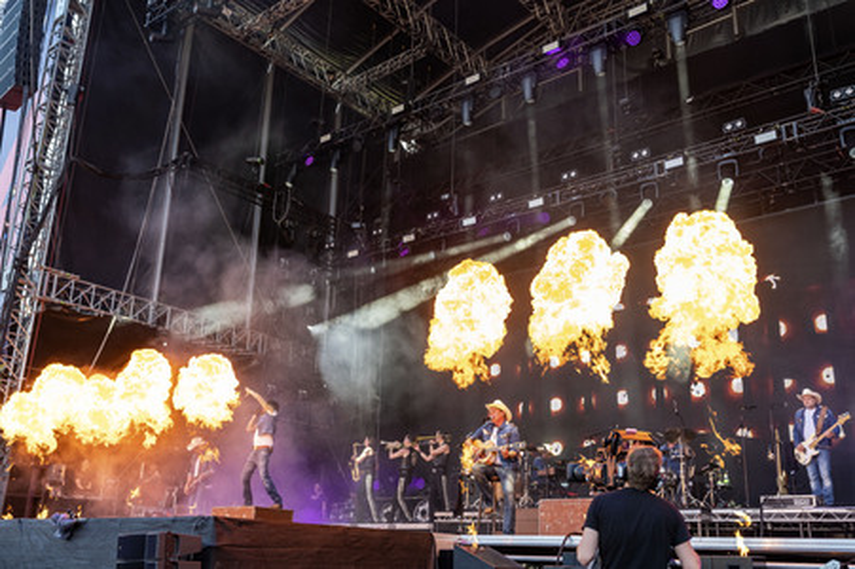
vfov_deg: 38.8
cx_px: 428
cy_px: 284
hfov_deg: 55.8
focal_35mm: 34
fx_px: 807
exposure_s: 1/250
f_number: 5
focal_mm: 34
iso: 800
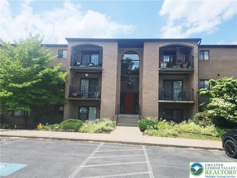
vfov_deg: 58.9
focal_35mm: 23
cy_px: 89
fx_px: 157
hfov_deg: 73.9
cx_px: 118
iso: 12
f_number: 1.8
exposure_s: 1/1429
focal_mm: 6.4
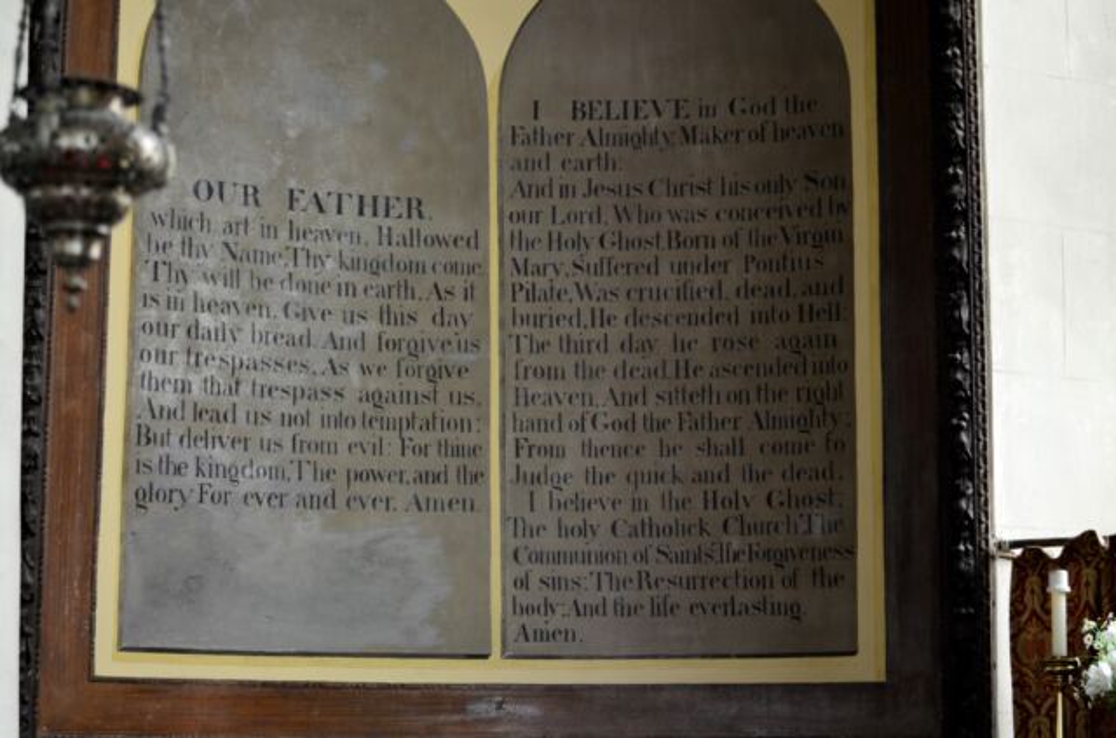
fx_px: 2319
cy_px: 369
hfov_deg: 27.1
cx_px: 558
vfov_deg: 18.1
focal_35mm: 75
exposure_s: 1/15
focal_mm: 50
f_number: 1.8
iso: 200
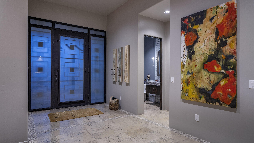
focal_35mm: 21
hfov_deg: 83.8
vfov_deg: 53.6
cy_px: 74
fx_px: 141
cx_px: 127
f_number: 9
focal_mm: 20
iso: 200
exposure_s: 1
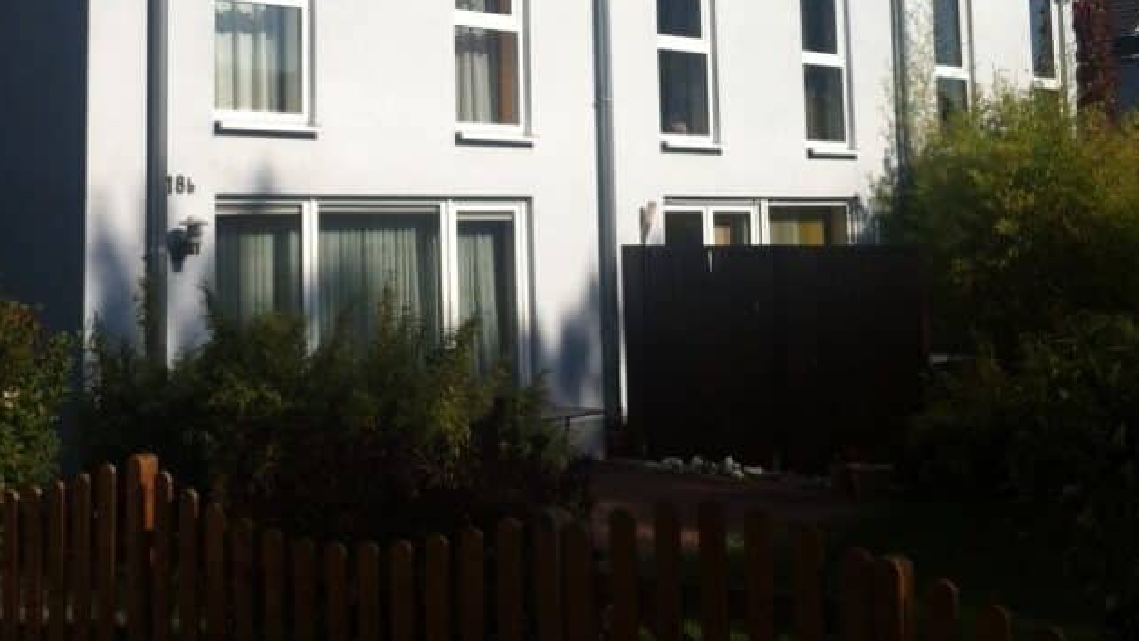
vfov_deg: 18.9
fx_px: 1873
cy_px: 8
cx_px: 426
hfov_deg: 33.7
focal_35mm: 62
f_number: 2.8
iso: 80
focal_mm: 3.85
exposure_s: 1/2070
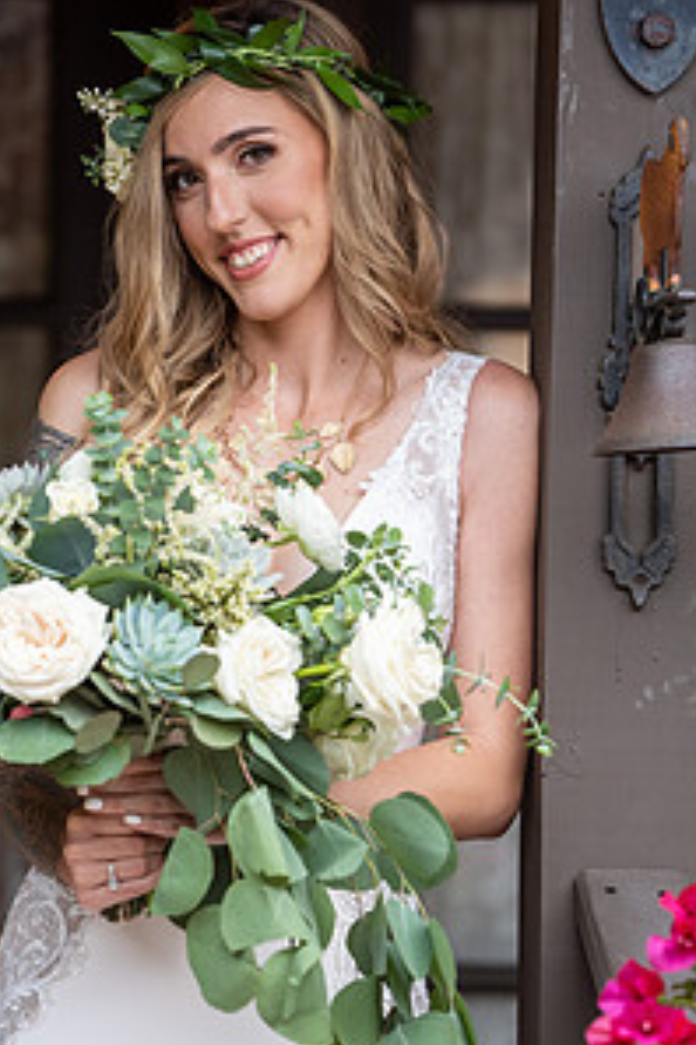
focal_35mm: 303
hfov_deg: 4.5
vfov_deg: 6.8
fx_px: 8786
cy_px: 559
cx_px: 236
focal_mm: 200
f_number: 2.8
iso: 250
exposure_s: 1/200
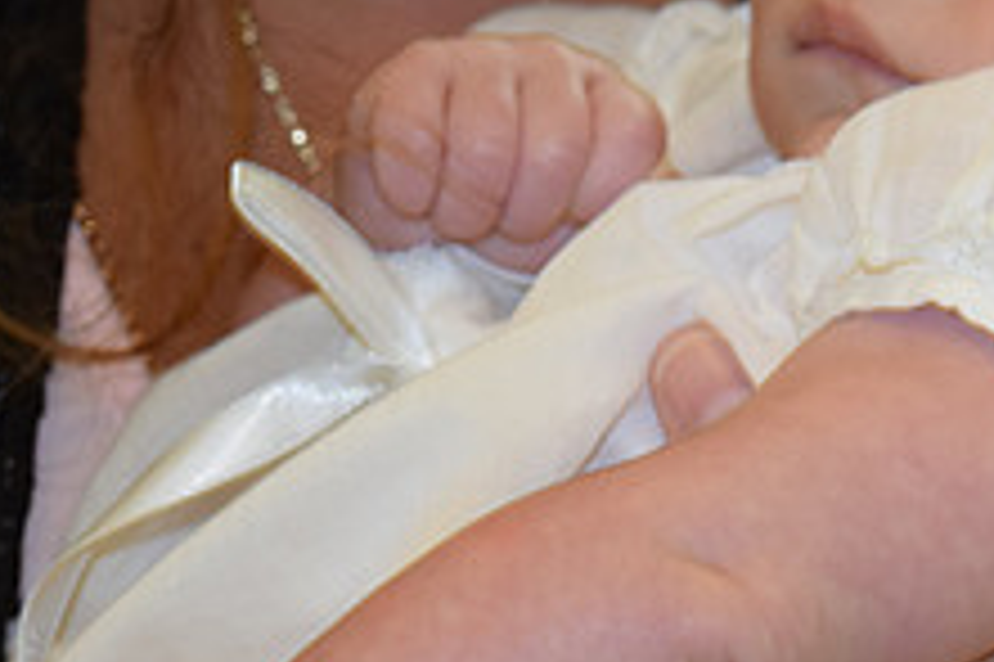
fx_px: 5214
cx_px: 1061
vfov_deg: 7.3
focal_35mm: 189
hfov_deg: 10.8
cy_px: 281
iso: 800
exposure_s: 1/60
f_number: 5.3
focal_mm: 48
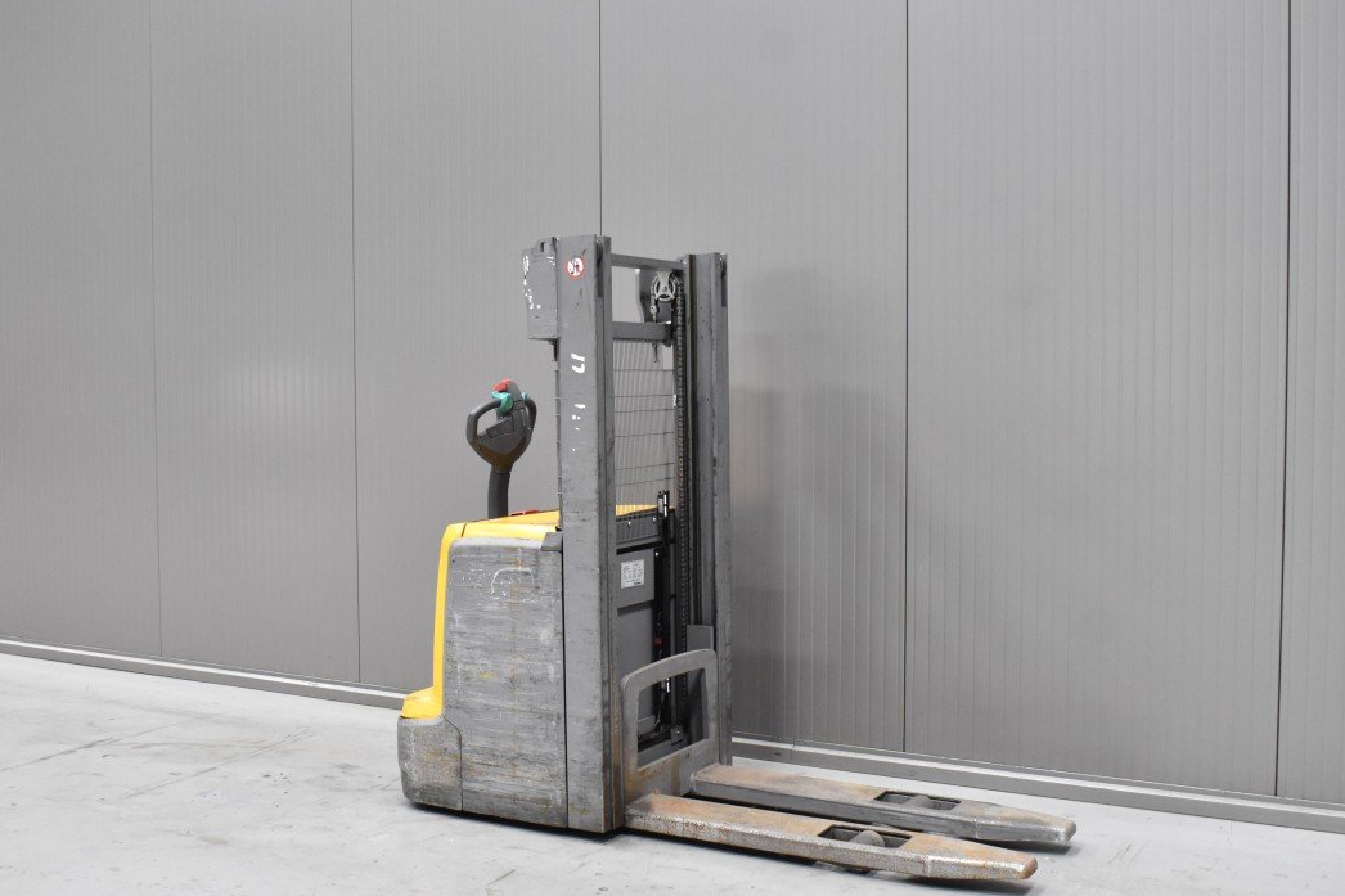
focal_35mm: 40
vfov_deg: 33.7
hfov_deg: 48.9
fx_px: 1478
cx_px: 652
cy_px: 476
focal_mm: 23
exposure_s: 1/30
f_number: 5
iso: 1600
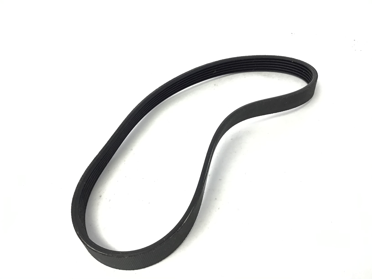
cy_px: 140
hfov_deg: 58.4
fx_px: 333
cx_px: 186
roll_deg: +6.4
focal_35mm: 31
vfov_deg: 45.4
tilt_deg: -42.2
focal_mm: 3.3
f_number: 2.4
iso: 32
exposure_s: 1/33
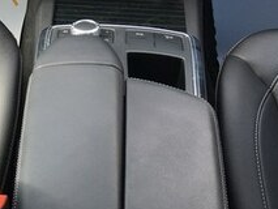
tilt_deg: -31.8
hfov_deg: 21.5
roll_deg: -0.2
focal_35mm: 90
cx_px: 55
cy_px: -96
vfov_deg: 15.3
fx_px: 723
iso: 25
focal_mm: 4.15
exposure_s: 1/100
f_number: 2.2
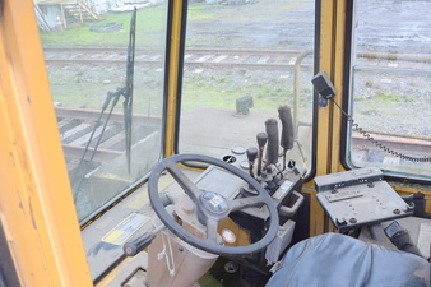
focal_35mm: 40
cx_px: 277
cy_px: 196
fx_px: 479
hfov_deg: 47.9
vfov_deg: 33.0
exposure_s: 1/100
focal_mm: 18
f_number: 5
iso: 400
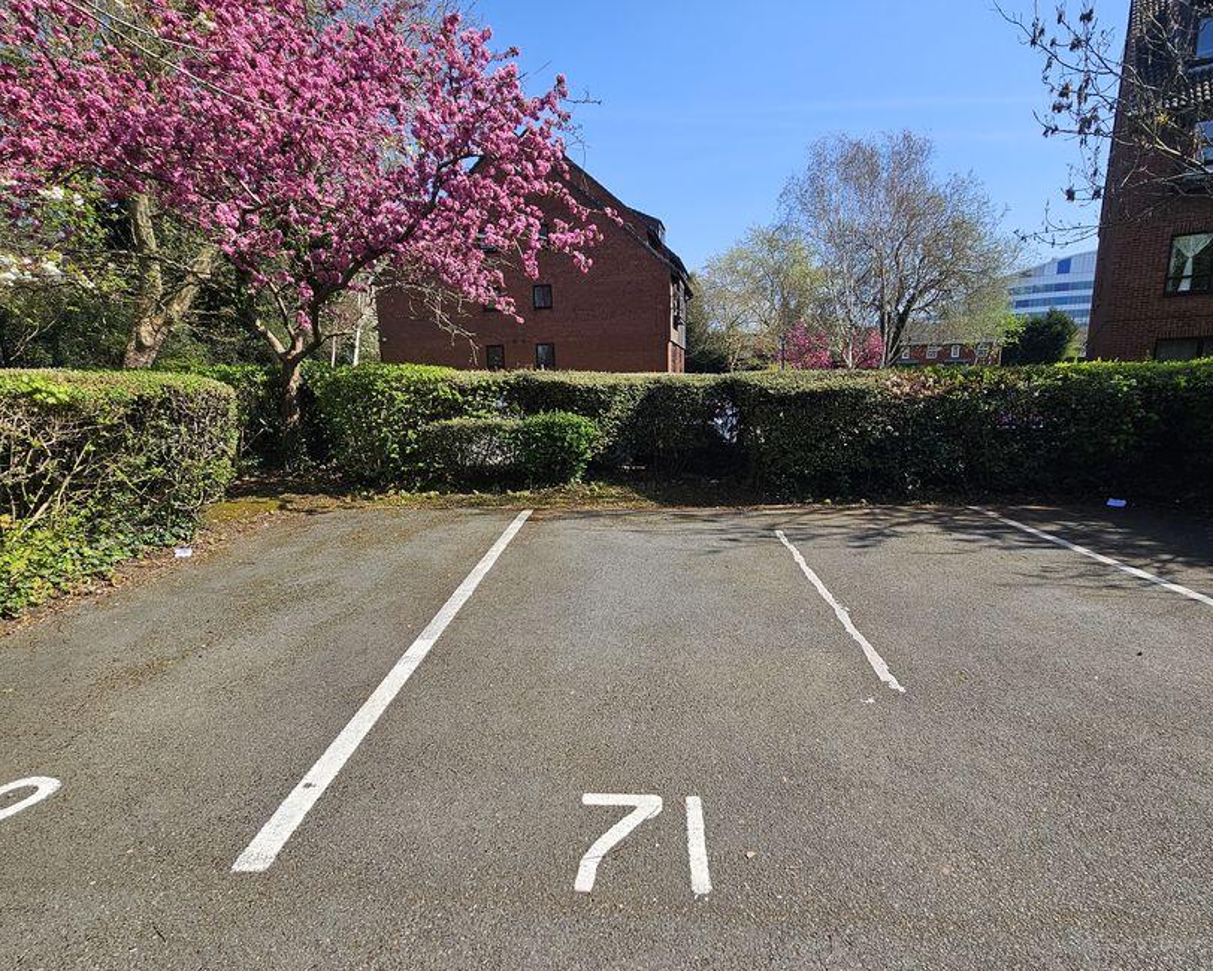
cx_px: 647
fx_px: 575
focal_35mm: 16
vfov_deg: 80.3
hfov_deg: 93.0
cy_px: 523
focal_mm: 2.2
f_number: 2.2
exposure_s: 1/1258
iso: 50
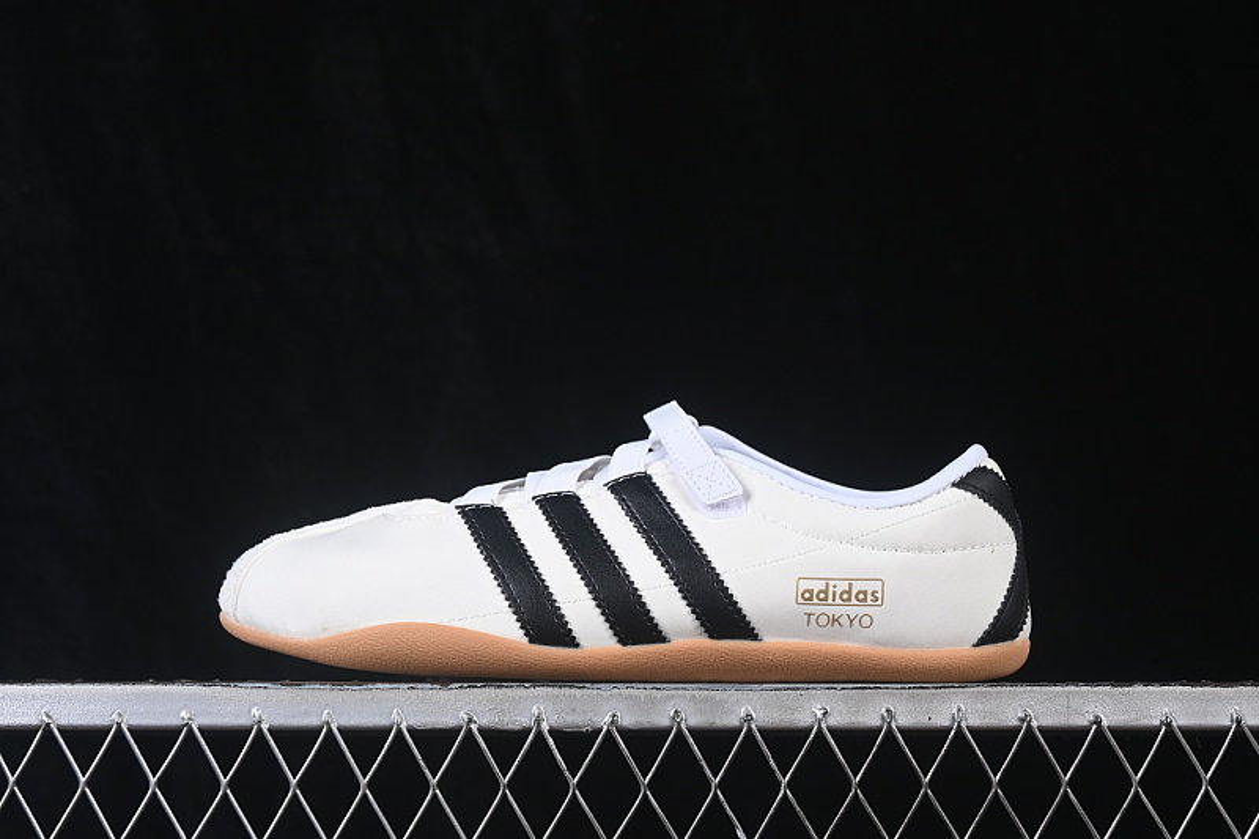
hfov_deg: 27.0
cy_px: 420
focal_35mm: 75
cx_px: 630
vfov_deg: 18.2
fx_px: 2622
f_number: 8
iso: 160
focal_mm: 50
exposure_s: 1/80
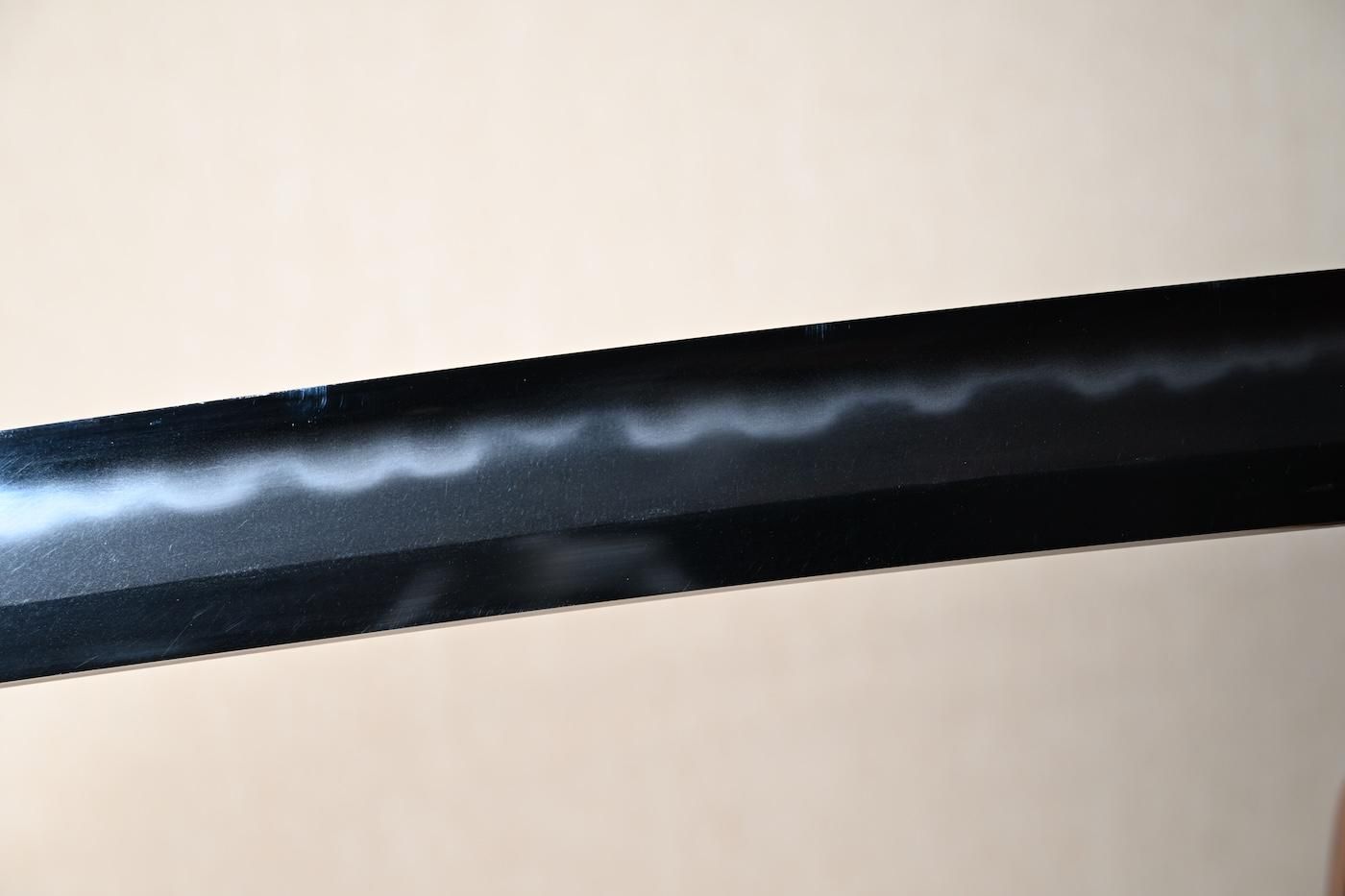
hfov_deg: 26.5
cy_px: 448
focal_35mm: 76
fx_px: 2858
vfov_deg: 17.8
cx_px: 672
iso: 100
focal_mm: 51
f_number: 4.8
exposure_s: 1.3
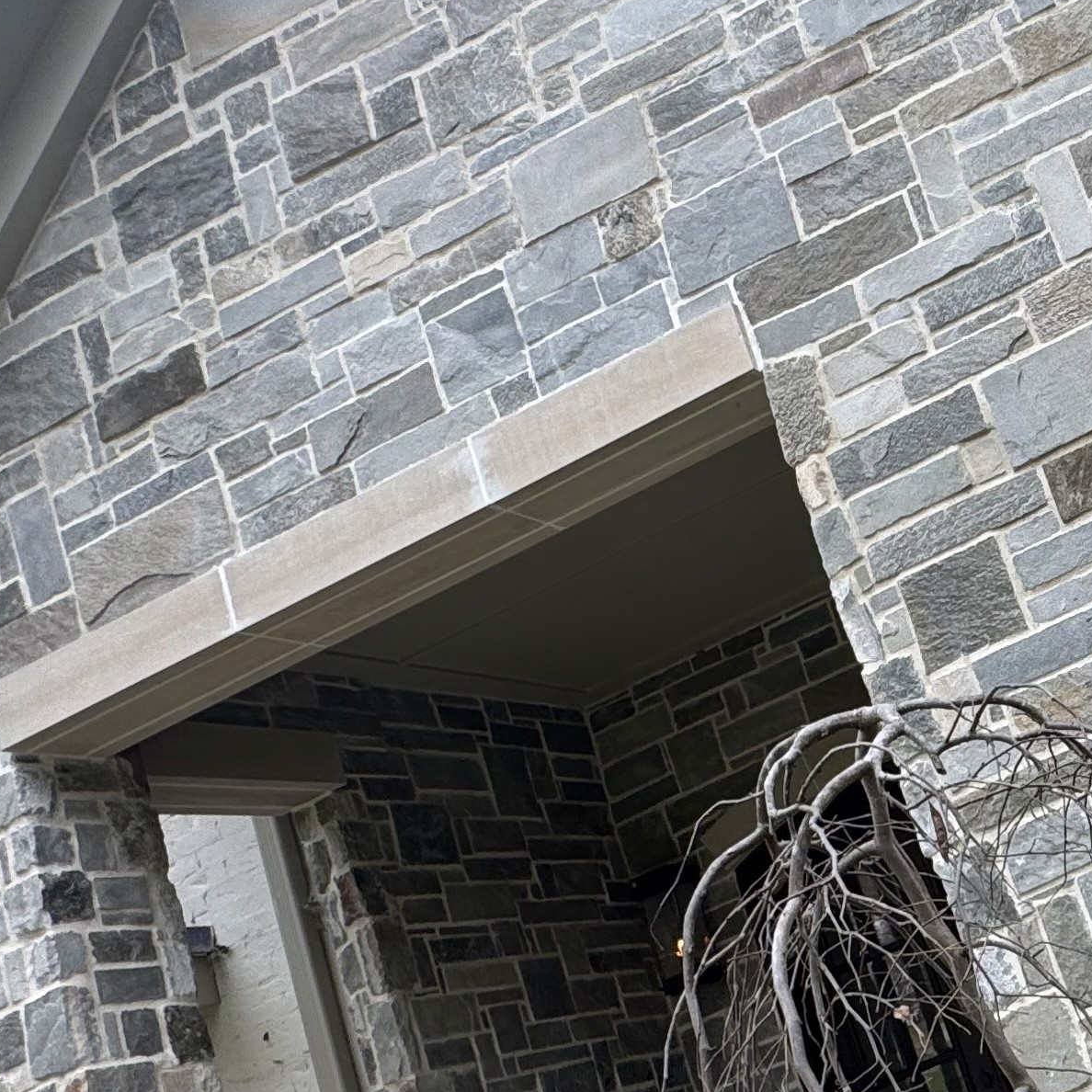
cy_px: 645
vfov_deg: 39.9
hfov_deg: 33.8
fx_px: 1499
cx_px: 1251
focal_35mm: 42
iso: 40
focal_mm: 2.22
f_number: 2.2
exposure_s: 1/359
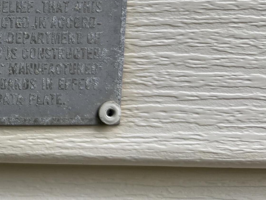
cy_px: 33
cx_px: -90
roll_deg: -1.9
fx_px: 538
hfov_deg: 24.0
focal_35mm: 70
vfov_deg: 20.7
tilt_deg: -5.3
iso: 40
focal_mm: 5.96
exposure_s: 1/195
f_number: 1.6
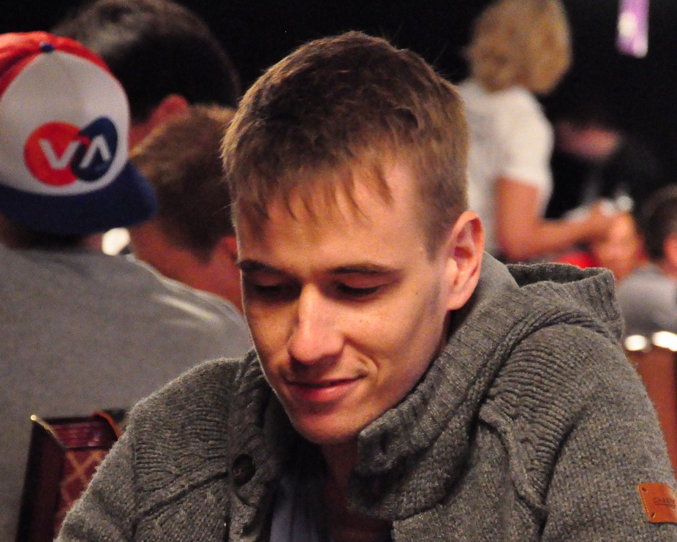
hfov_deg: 8.0
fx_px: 4849
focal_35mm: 242
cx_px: 371
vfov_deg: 6.4
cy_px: 388
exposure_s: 1/40
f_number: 5.6
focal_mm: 98
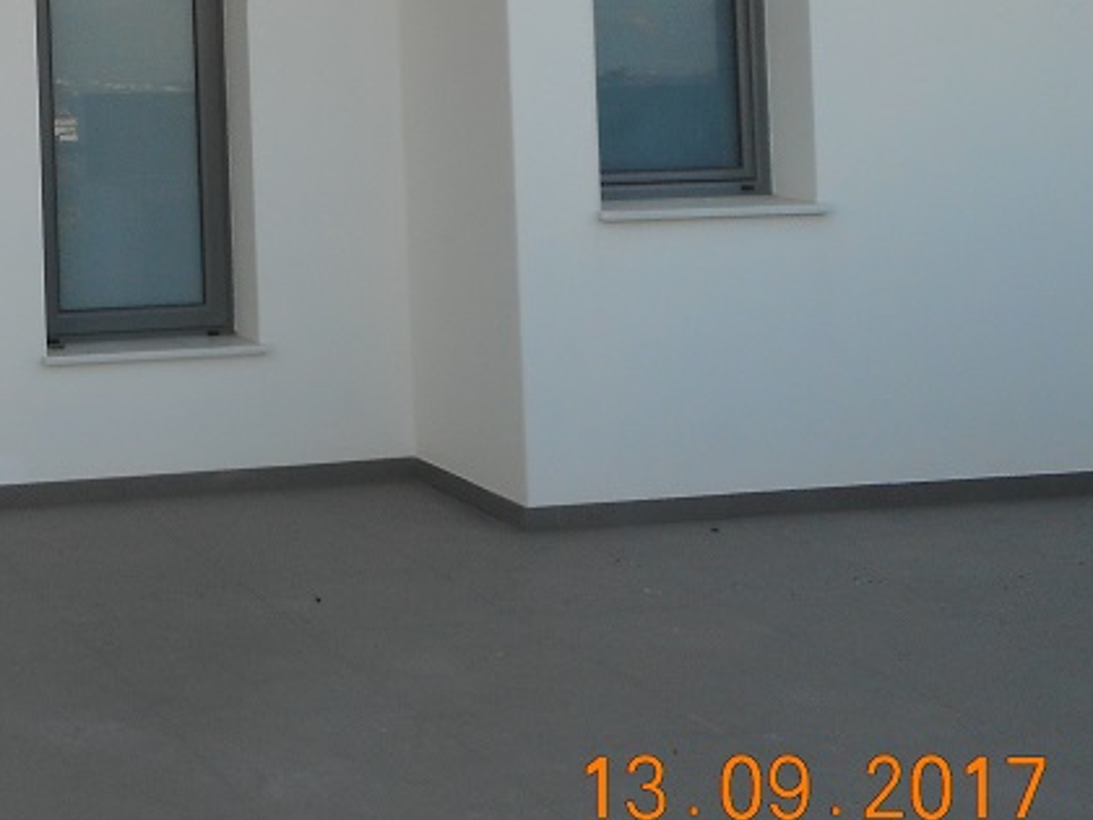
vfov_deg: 20.6
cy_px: 0
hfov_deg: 26.0
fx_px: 2179
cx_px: -120
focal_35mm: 69
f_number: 4
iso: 80
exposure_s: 1/250
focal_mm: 5.2
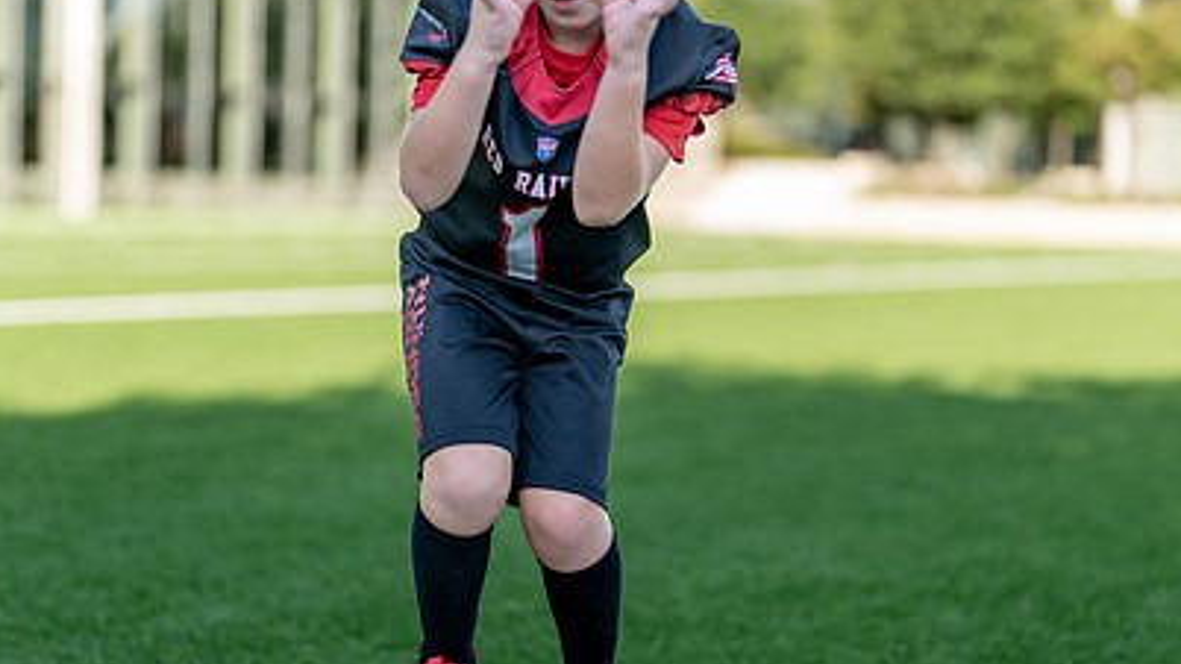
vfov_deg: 14.9
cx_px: 585
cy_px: 332
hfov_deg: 26.2
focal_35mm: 81
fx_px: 2536
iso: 100
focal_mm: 50
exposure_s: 1/2000
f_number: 1.2
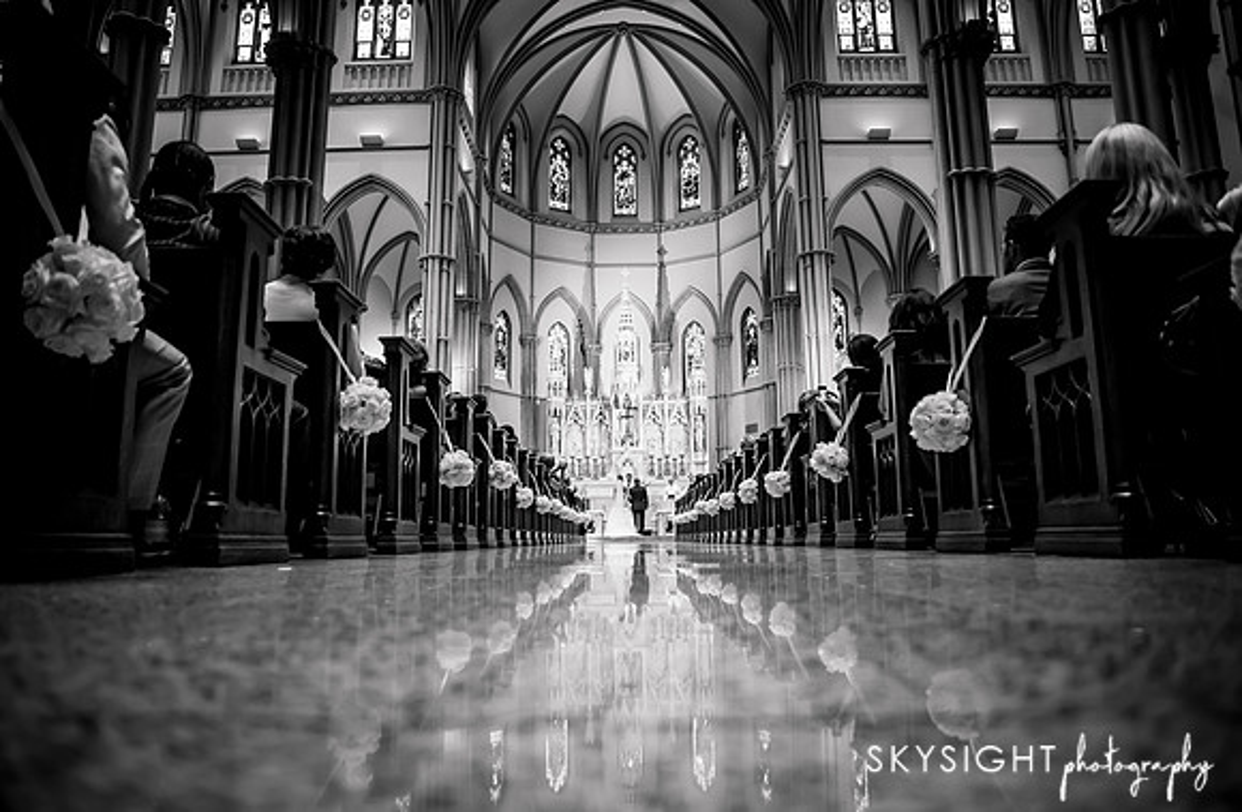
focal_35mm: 25
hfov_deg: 72.5
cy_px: 388
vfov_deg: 51.2
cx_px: 614
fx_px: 846
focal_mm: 24
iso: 2000
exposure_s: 1/100
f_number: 3.5
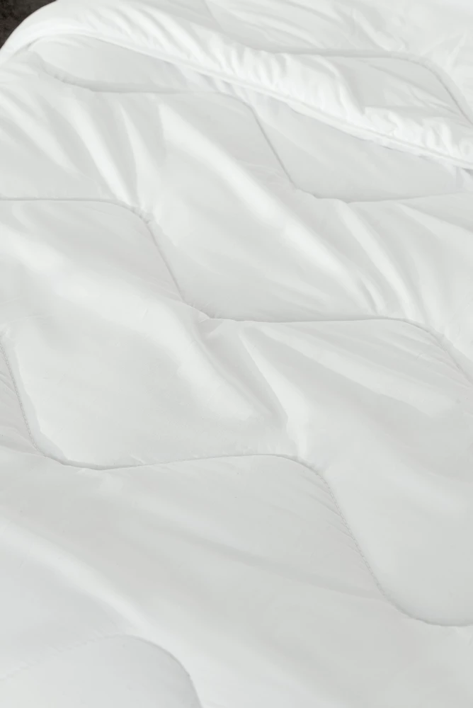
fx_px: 1771
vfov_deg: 22.6
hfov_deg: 15.2
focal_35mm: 90
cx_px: 236
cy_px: 354
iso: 200
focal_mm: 90
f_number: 13
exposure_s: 1/20
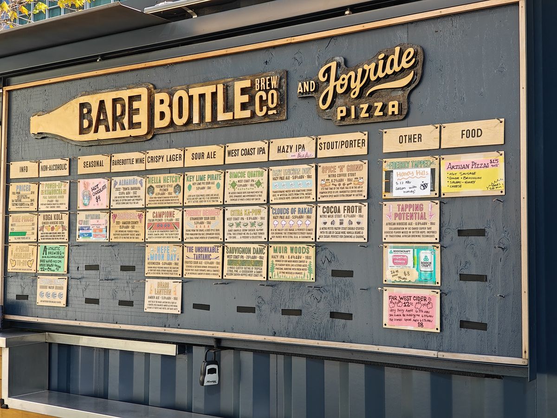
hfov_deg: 40.4
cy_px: 209
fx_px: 756
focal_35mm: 47
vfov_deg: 30.9
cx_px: 278
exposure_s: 1/200
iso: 125
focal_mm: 7.1
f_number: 2
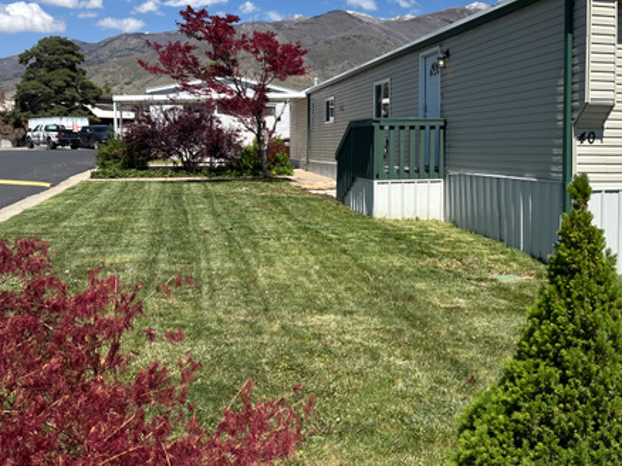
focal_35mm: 38
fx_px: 682
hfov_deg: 48.5
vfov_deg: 37.2
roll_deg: -0.4
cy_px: 146
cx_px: 393
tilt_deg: -1.0
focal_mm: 5.96
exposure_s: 1/4630
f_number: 1.6
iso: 50
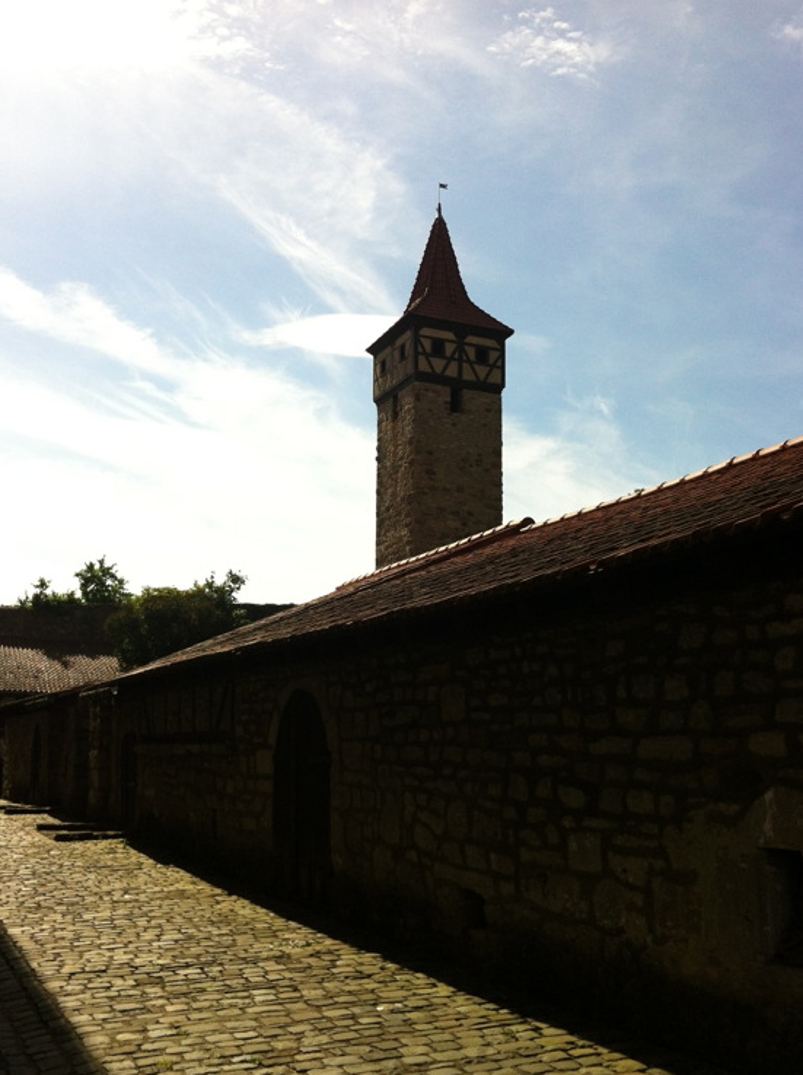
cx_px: 417
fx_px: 1178
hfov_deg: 37.6
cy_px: 562
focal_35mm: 38
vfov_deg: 49.0
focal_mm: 3.85
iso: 80
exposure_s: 1/2320
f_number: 2.8
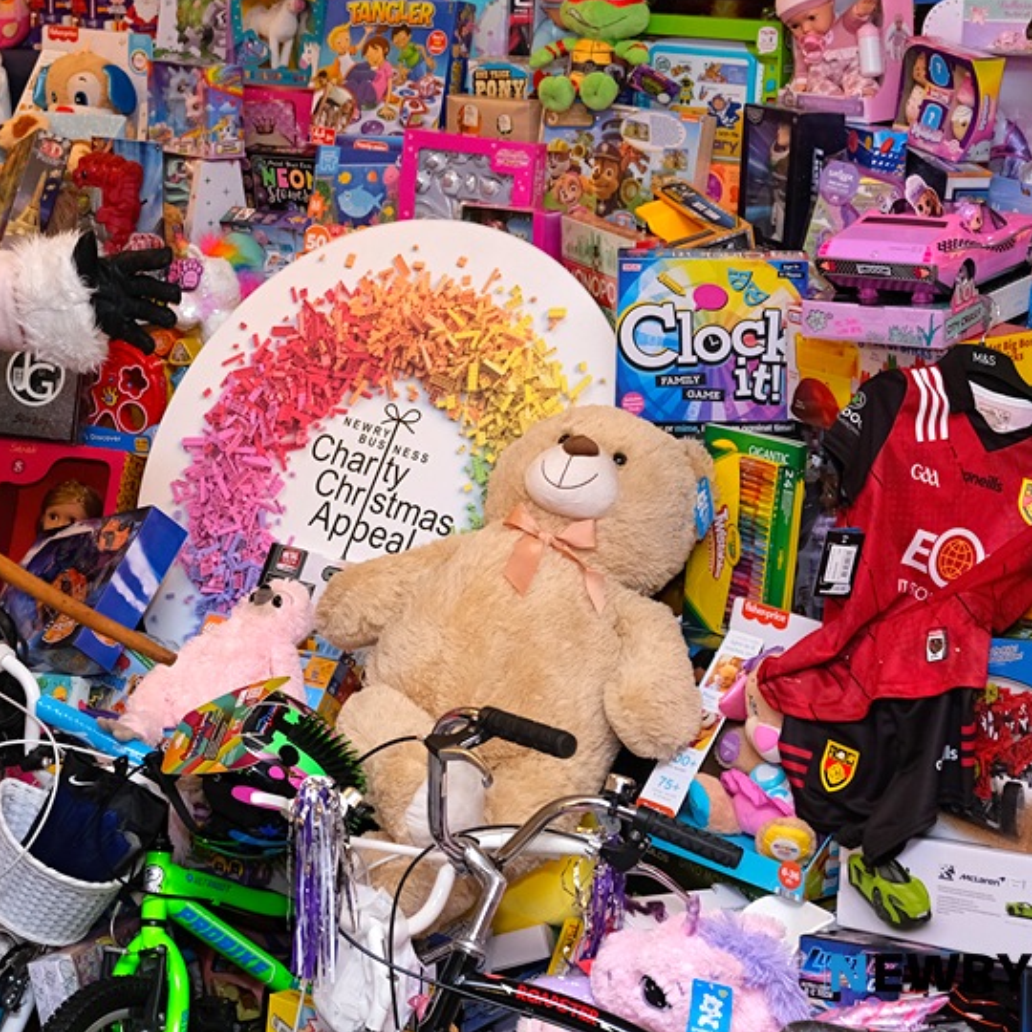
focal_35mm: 79
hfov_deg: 21.7
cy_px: 462
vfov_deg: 21.9
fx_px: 2665
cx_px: 271
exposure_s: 1/60
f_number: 4
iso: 1600
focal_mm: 35.8
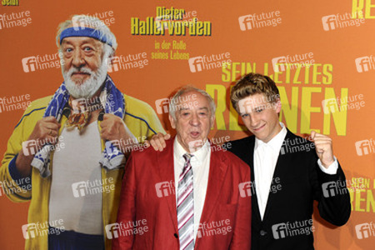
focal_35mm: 55
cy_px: 125
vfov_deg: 24.6
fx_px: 573
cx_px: 188
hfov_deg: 36.2
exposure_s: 1/250
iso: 800
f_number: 5.6
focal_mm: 55
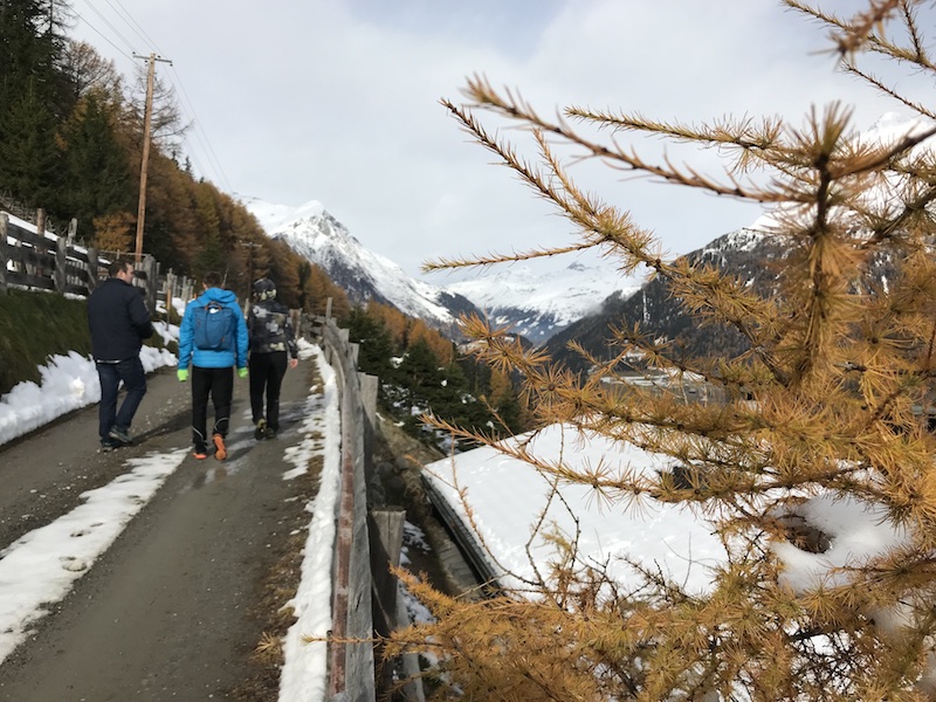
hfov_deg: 63.4
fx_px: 757
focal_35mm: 28
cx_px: 468
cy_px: 351
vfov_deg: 49.7
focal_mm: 3.99
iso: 20
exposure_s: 1/3546
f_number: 1.8
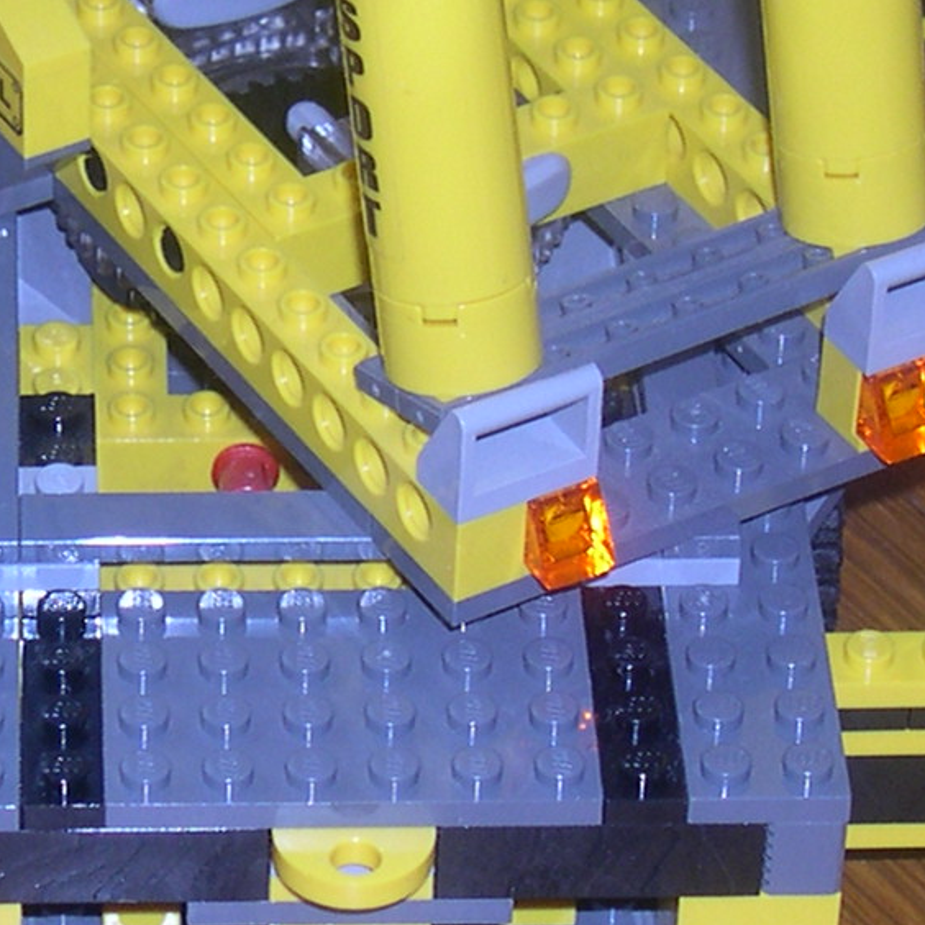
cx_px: 126
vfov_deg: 8.6
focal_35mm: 203
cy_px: 440
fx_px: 6137
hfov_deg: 8.6
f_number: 3.4
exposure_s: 1/60
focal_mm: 12.2
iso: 100
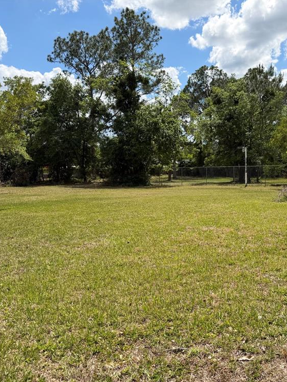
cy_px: 196
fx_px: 365
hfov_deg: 42.3
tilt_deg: -2.6
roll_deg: +0.8
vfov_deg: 55.3
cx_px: 196
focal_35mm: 33
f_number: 1.78
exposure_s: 1/4167
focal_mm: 6.76
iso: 80
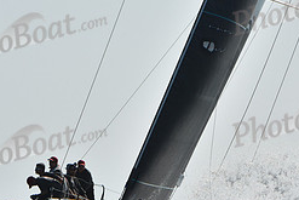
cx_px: 171
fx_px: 3806
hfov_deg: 4.5
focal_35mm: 458
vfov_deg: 3.0
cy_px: 196
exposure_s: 1/1250
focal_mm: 195
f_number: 11
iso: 320
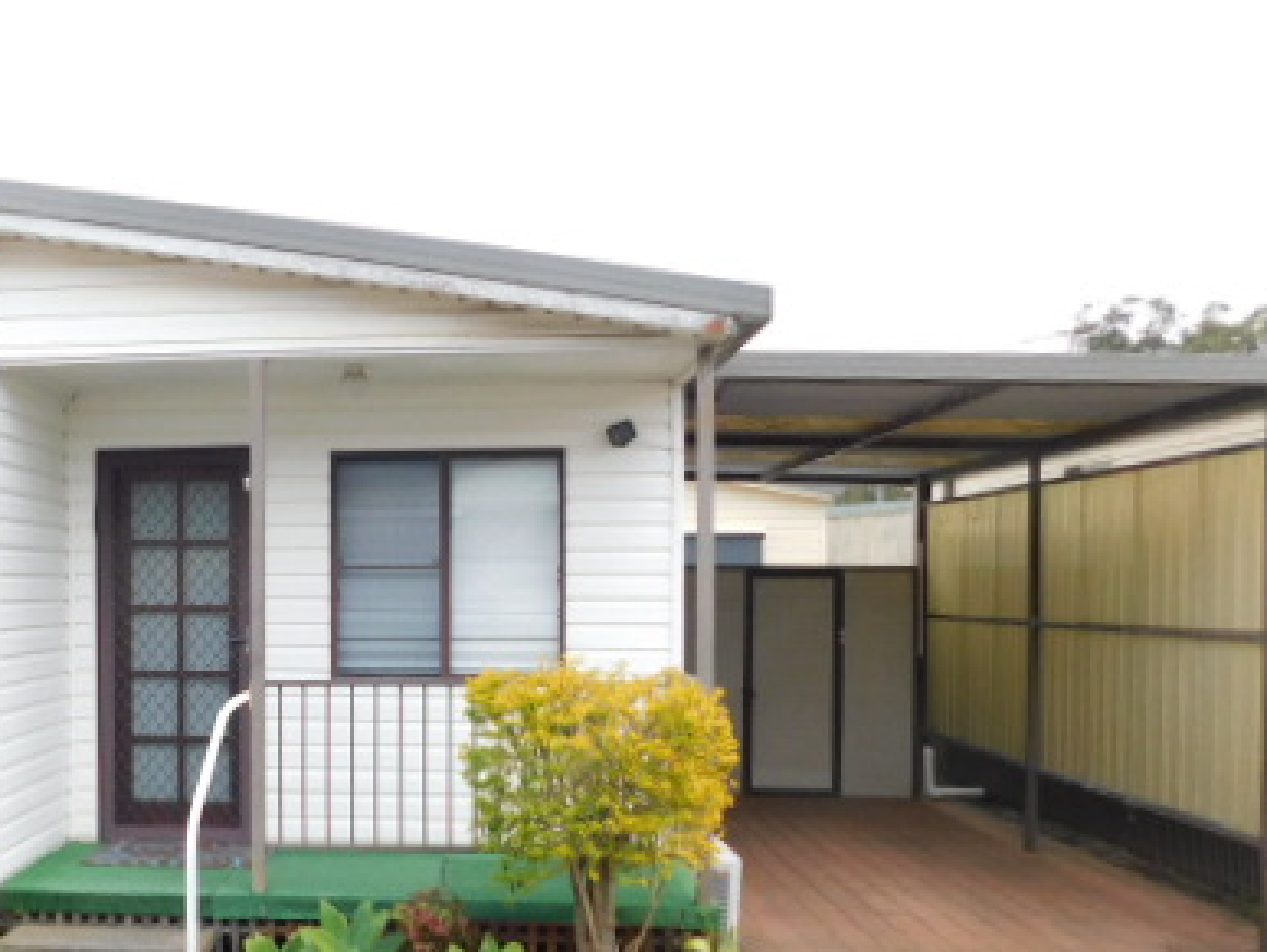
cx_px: 268
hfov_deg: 46.6
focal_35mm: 38
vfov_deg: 37.4
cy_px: 622
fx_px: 1392
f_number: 3
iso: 125
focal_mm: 4
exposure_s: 1/400
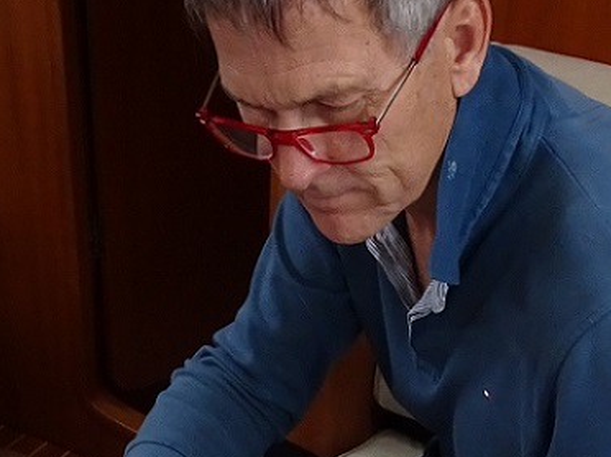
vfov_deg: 19.4
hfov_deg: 27.3
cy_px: 565
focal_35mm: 71
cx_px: 230
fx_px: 1252
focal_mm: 4.1
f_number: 3.5
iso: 320
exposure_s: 1/30
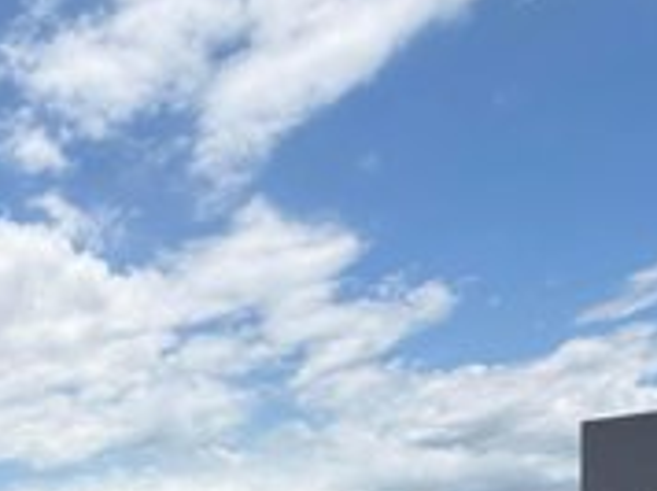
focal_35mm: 50
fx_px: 948
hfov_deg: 28.7
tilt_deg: -0.3
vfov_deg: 25.3
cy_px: 628
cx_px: -260
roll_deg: +0.8
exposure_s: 1/1087
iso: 20
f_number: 2.2
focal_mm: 2.22
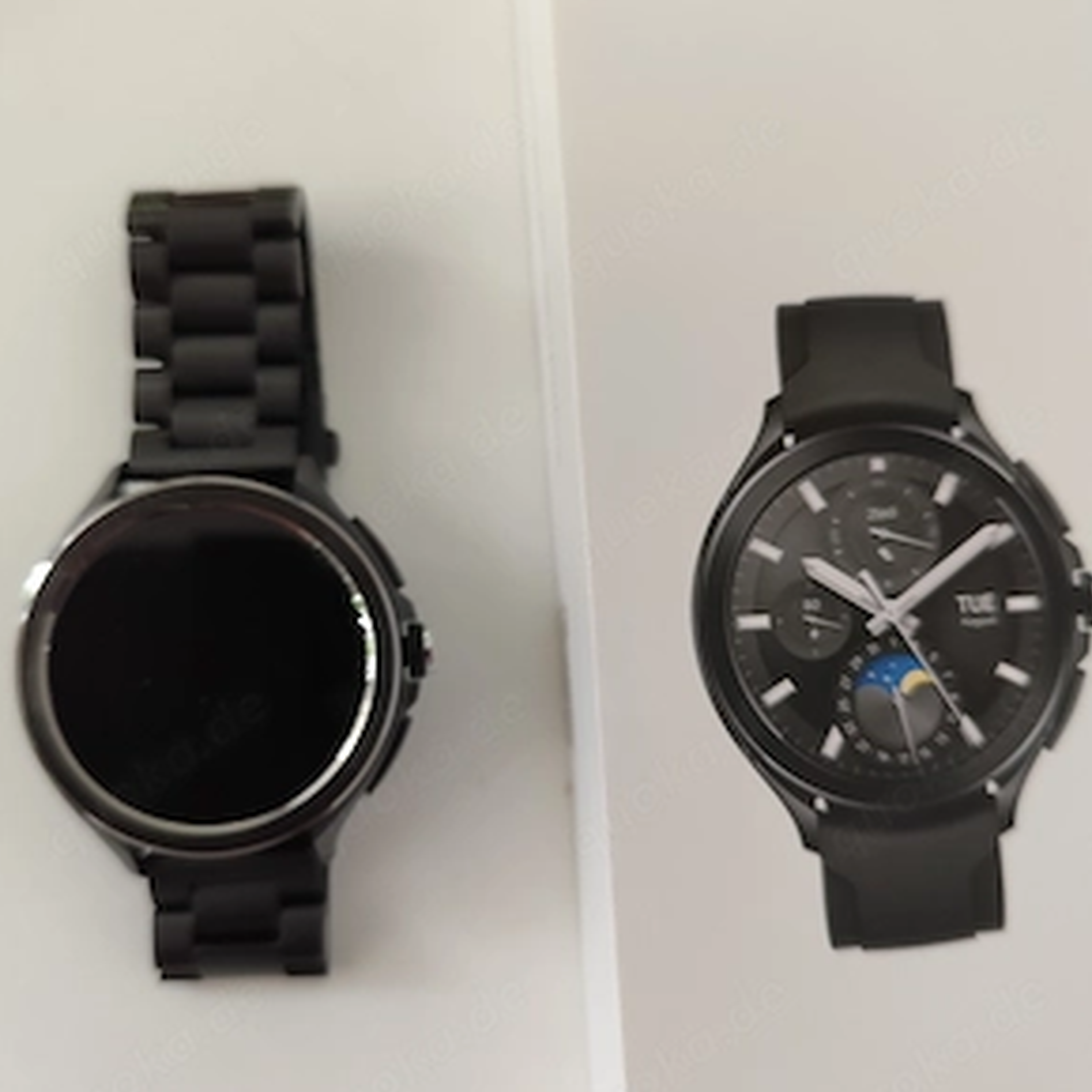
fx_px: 999
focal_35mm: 28
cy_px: 542
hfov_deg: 57.3
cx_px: 554
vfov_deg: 57.3
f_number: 1.65
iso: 2000
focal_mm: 6.19
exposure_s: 1/25
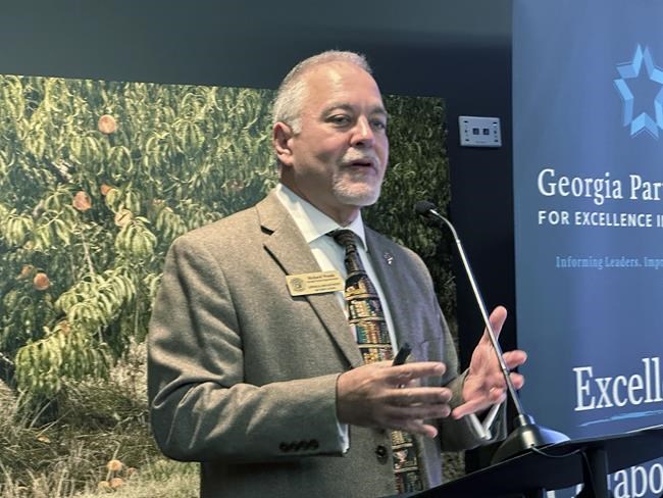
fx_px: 1475
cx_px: 332
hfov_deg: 25.3
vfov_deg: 19.2
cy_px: 249
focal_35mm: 77
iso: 500
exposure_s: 1/59
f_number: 2.8
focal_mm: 9
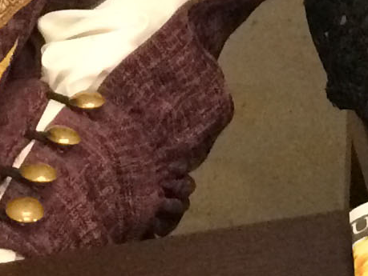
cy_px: -579
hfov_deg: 9.6
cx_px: 83
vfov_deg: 6.5
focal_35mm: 206
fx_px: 2192
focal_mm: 4.15
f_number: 2.2
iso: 250
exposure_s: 1/30
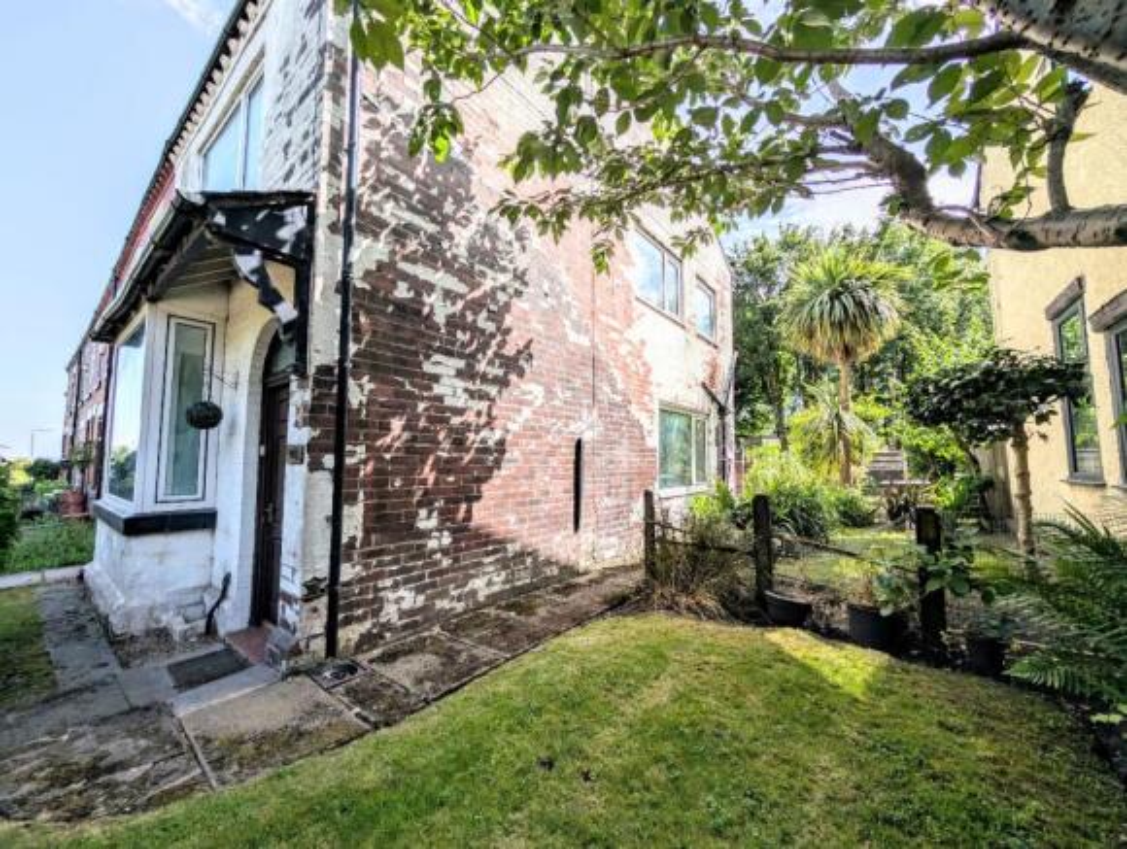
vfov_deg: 94.7
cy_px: 424
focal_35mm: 12
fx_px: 391
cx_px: 564
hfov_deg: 110.4
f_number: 1.7
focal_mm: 2.02
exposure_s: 1/3058
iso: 50
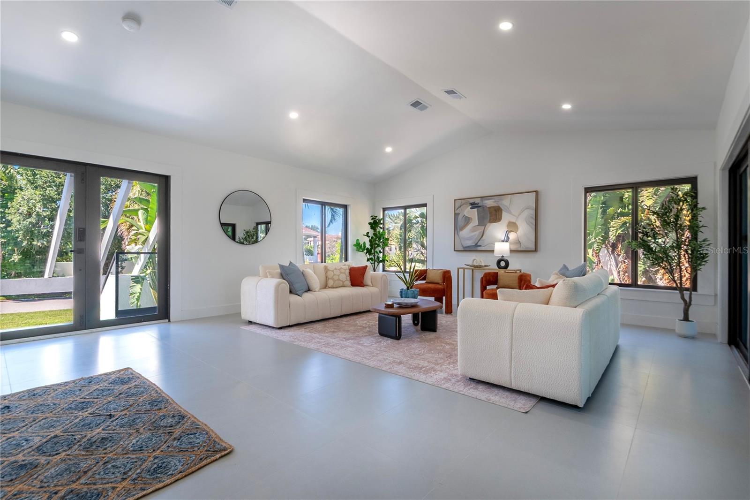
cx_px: 375
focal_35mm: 15
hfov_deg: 100.4
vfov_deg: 77.3
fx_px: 312
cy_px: 250
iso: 100
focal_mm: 10
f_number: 8
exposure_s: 1/80
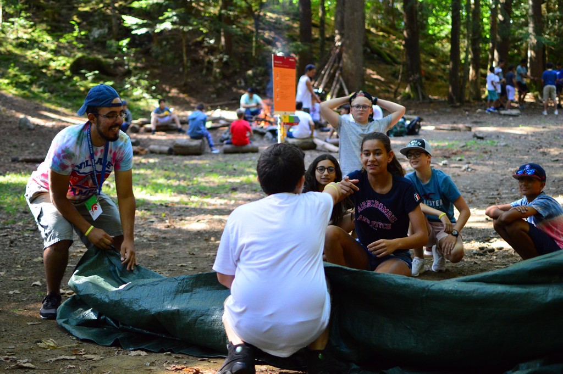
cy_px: 187
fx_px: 820
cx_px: 282
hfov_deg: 37.9
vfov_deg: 25.7
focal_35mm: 52
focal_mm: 35
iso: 1600
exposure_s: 1/640
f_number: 1.8
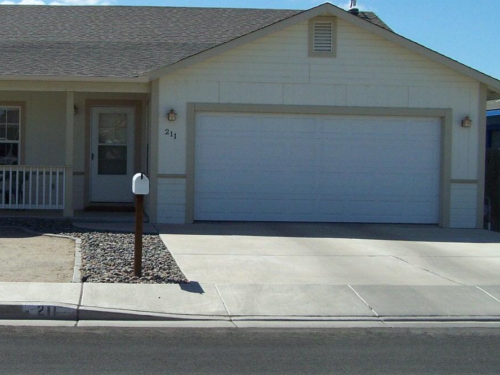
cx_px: 118
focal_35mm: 64
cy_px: 182
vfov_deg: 22.9
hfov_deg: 29.7
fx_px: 924
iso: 80
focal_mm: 6.3
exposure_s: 1/800
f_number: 4
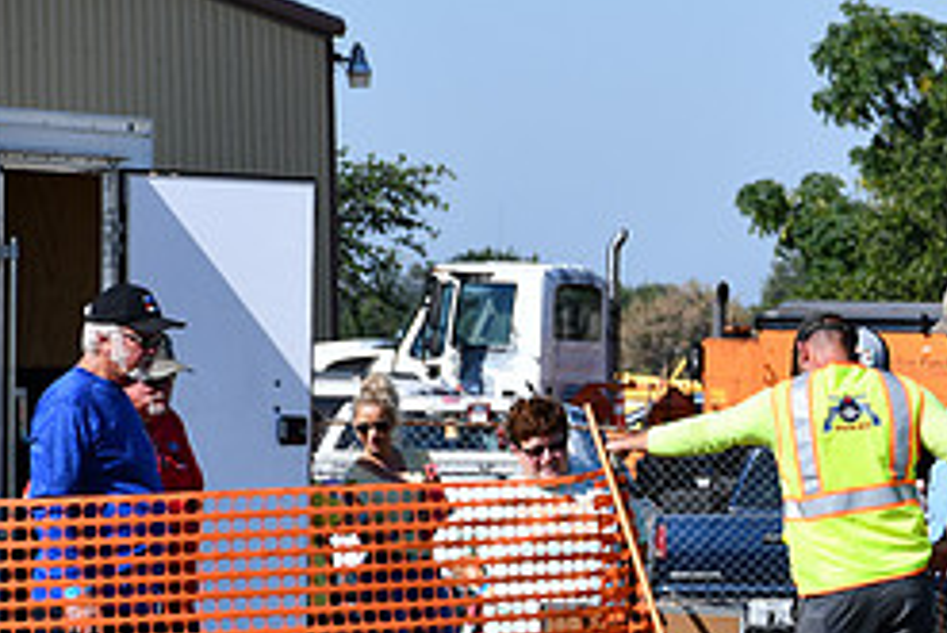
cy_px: 524
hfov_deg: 5.6
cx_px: 1028
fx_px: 9712
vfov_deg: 3.7
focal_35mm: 369
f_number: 8
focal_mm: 105
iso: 100
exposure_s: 1/250
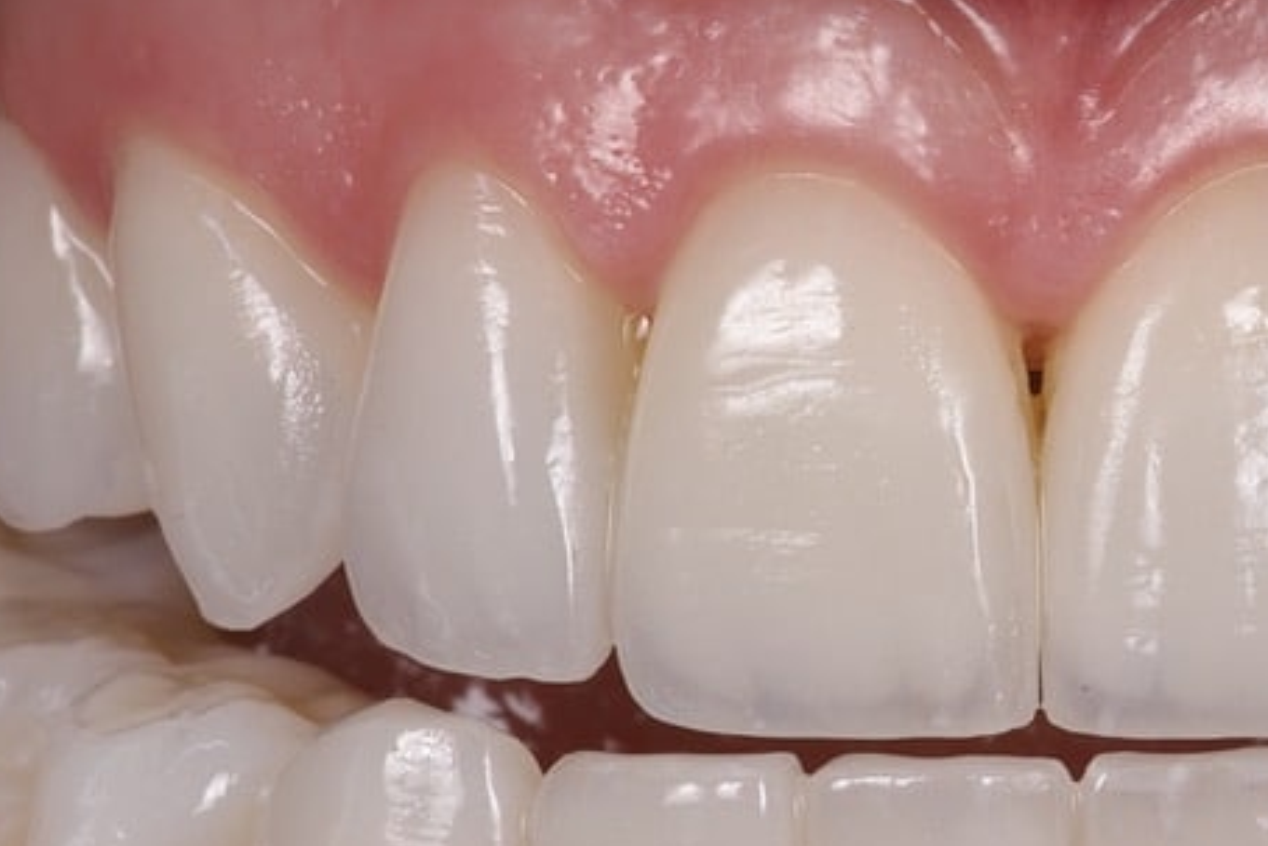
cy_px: 667
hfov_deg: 8.2
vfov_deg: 5.5
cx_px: 985
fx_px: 8843
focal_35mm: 251
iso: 100
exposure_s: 1/160
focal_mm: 105
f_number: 36
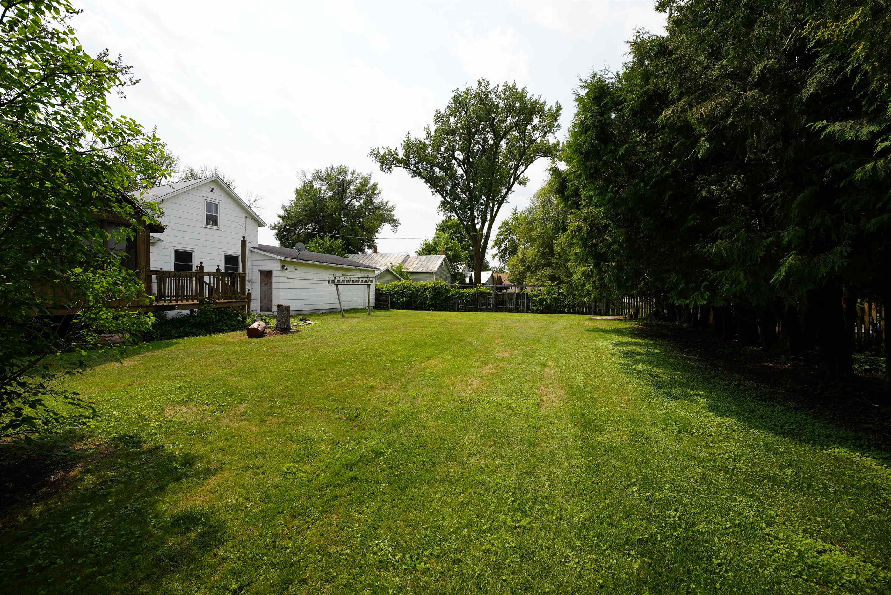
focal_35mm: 15
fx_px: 366
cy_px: 298
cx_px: 446
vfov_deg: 78.1
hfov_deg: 101.1
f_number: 9
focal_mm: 14.8
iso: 80
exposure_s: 1/125
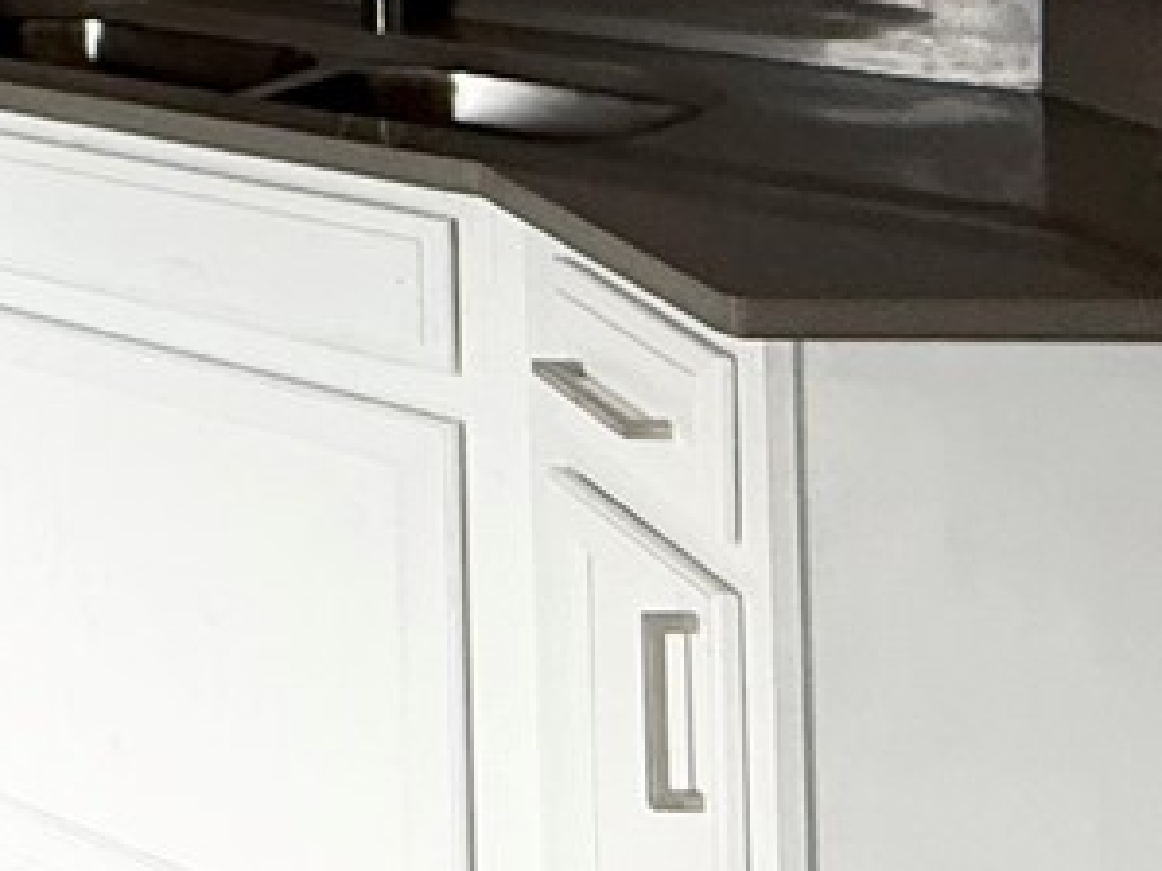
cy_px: -463
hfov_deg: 20.1
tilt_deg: +0.7
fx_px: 2517
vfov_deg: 17.5
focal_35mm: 75
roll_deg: +1.1
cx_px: -828
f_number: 2.2
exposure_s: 1/96
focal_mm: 2.22
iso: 320
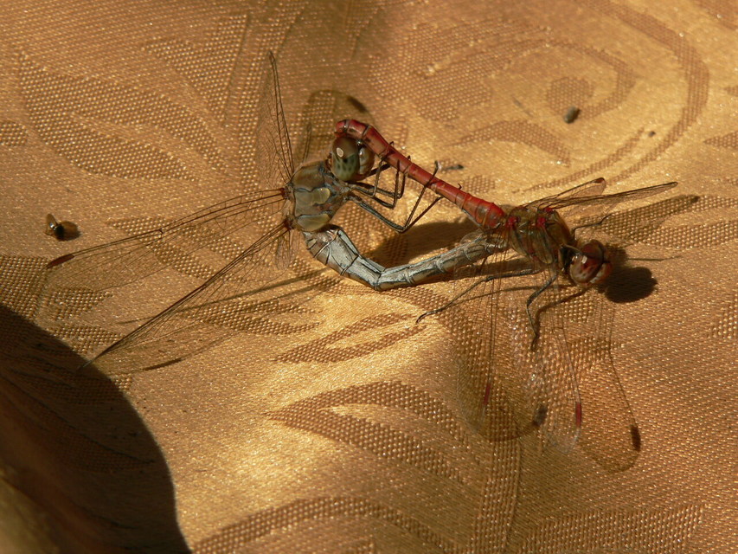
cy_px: 277
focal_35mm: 105
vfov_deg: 14.1
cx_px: 369
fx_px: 2239
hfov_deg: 18.7
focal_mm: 17.4
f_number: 5.6
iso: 80
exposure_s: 1/640
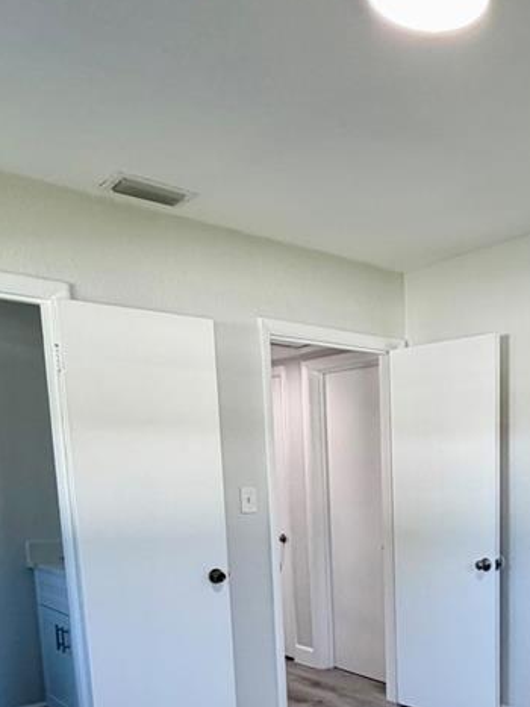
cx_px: 483
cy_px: 598
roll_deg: +0.2
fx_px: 735
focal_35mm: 36
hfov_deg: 37.0
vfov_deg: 47.6
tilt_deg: -8.1
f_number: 2.2
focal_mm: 2.22
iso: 125
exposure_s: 1/120
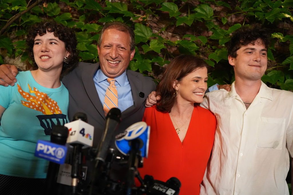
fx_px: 285
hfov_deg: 54.4
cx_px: 146
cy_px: 98
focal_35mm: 35
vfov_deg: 37.8
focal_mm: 35
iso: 5000
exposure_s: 1/320
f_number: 2.2
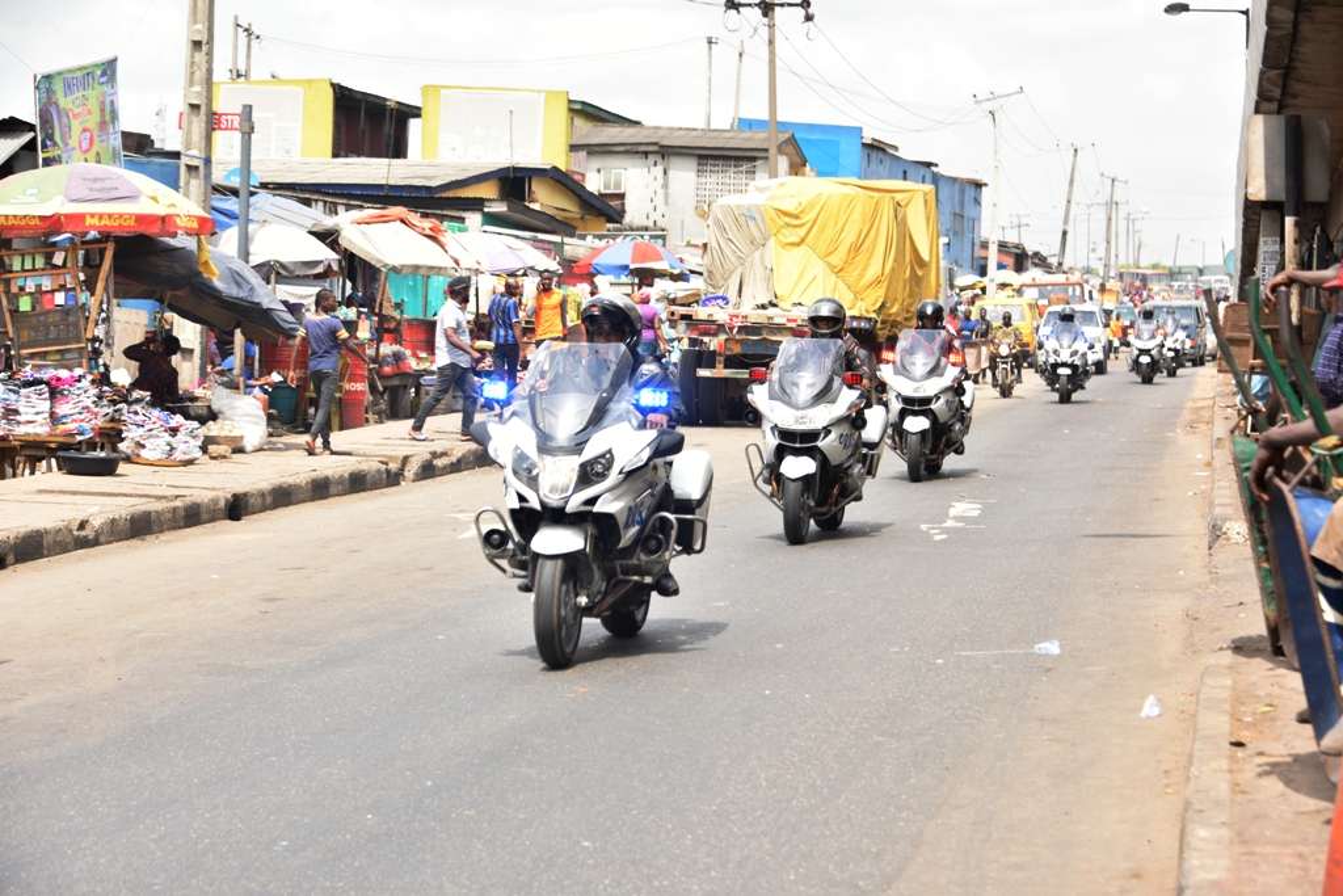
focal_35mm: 82
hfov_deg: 24.8
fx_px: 3059
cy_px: 448
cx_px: 672
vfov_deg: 16.7
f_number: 5
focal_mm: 82
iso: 64
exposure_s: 1/125
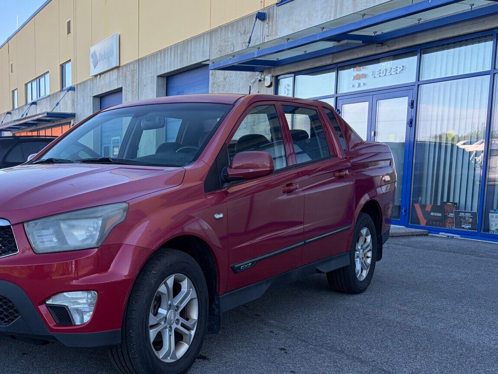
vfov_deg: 32.6
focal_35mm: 44
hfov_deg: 41.6
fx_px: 633
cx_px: 121
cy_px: 250
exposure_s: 1/557
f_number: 1.6
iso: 64
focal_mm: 5.96
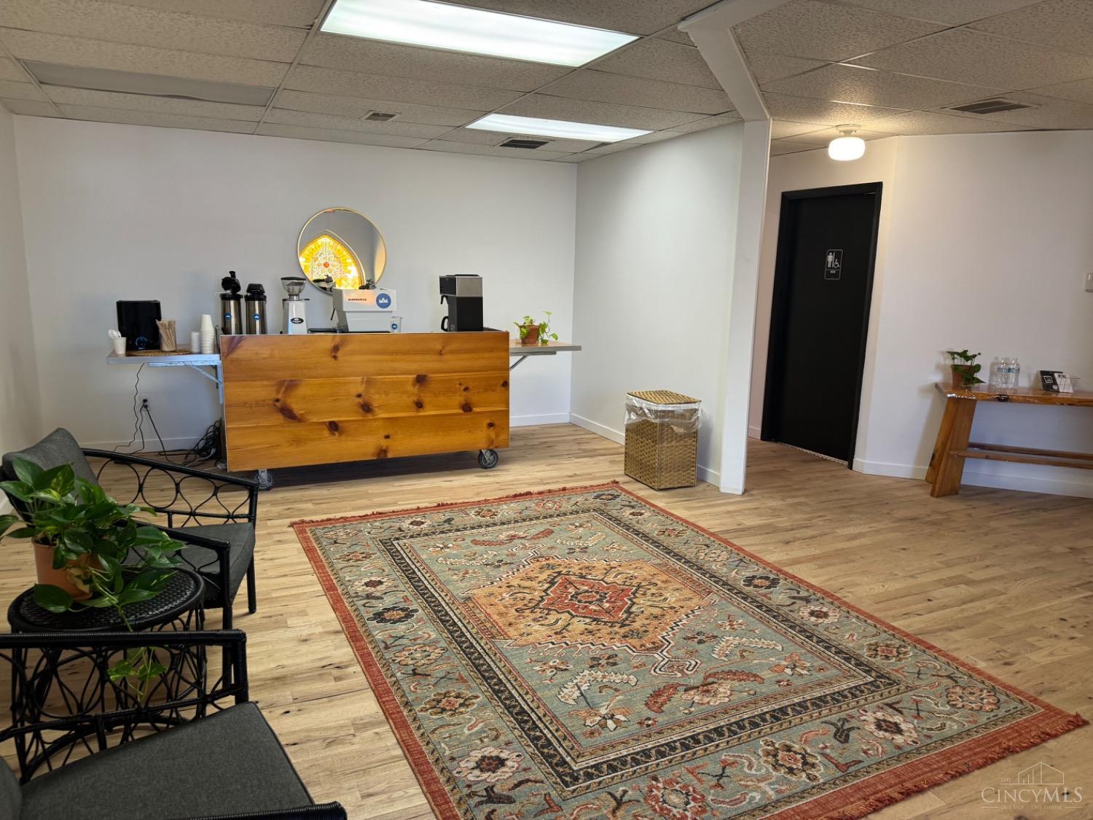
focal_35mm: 24
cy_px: 410
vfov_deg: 56.8
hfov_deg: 71.6
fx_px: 758
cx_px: 546
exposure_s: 1/60
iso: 160
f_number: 1.78
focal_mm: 6.76
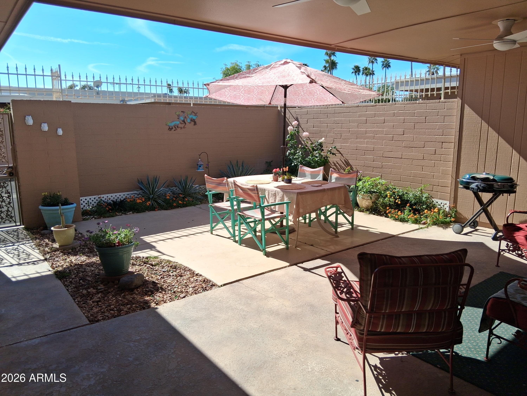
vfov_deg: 53.1
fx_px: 396
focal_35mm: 26
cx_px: 264
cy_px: 198
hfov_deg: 67.3
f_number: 1.8
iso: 25
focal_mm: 3.98
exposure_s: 1/681
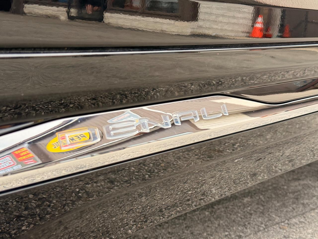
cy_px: 120
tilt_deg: -5.5
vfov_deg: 30.3
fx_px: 441
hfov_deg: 39.7
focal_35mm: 48
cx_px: 159
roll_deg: -0.5
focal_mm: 6.76
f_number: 1.78
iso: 64
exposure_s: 1/545
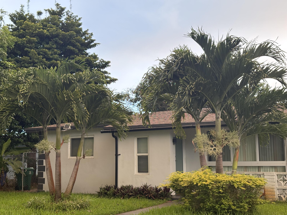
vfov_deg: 28.0
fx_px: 431
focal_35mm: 52
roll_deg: -0.1
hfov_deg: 36.8
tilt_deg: +7.7
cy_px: 108
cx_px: 144
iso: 50
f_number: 1.6
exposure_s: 1/581
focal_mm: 5.96
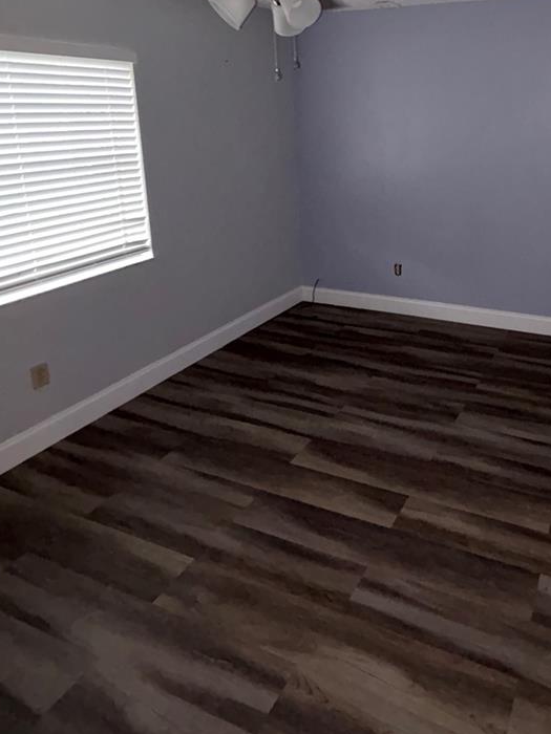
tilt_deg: -8.8
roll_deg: +0.4
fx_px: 509
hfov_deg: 52.4
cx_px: 455
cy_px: 185
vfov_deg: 67.1
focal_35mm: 24
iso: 320
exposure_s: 1/30
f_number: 2.2
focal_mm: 2.22
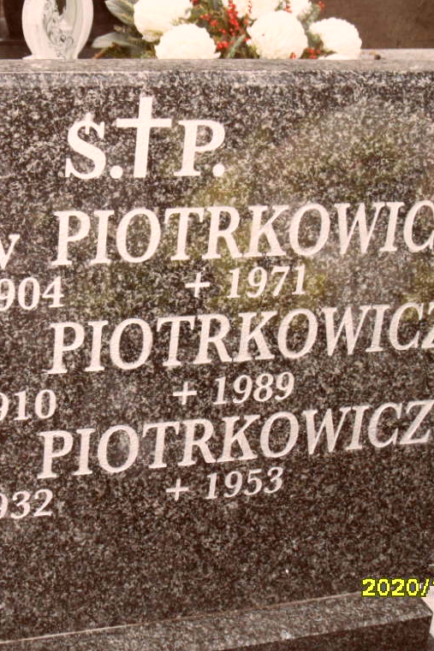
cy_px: 327
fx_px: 1266
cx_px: 101
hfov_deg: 19.3
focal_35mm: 70
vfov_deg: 28.8
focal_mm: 8.2
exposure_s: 1/45
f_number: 3.8
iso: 200
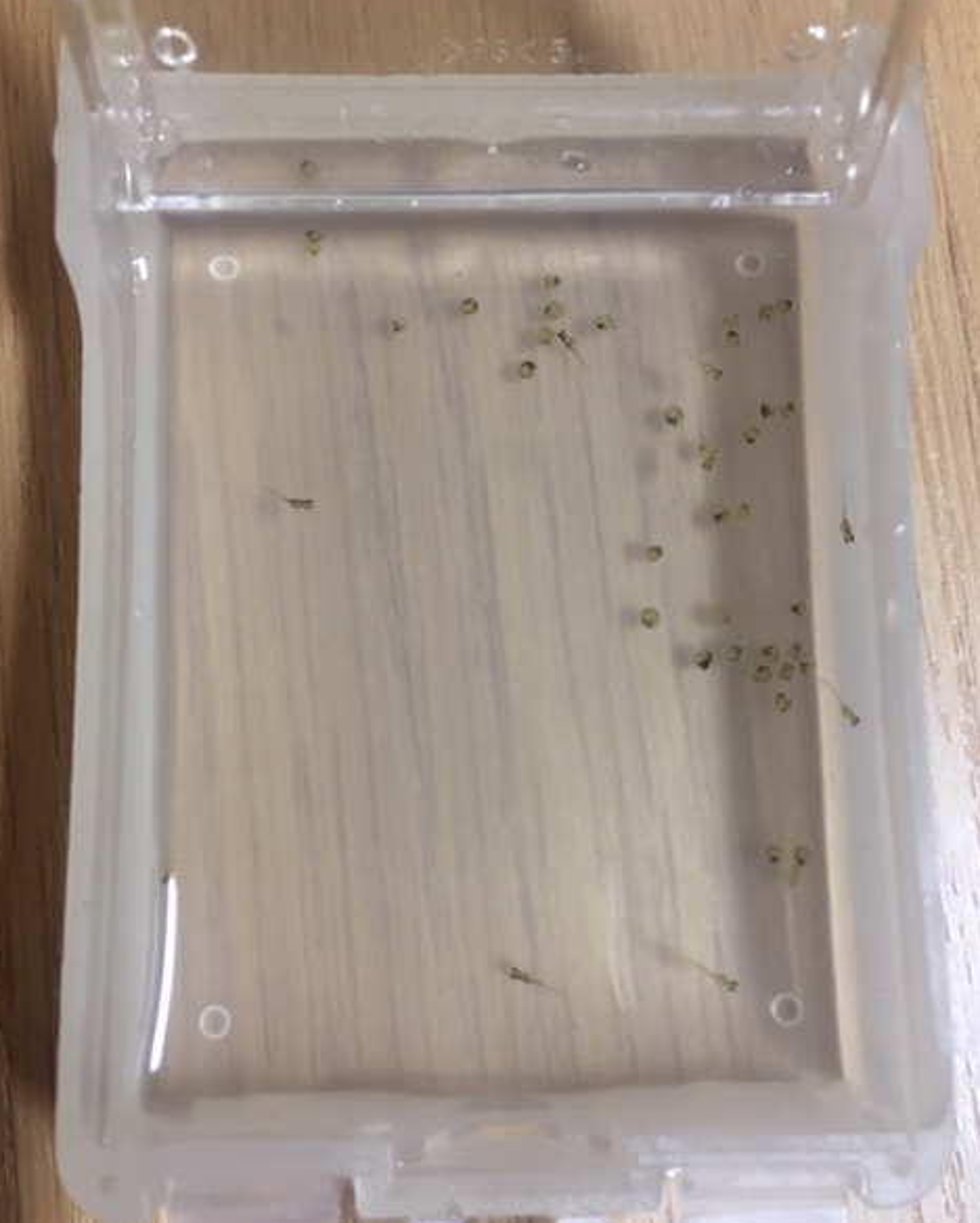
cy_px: 616
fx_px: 1123
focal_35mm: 31
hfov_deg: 47.2
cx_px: 488
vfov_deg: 57.1
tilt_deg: -81.5
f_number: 2.2
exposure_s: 1/30
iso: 100
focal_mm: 4.15
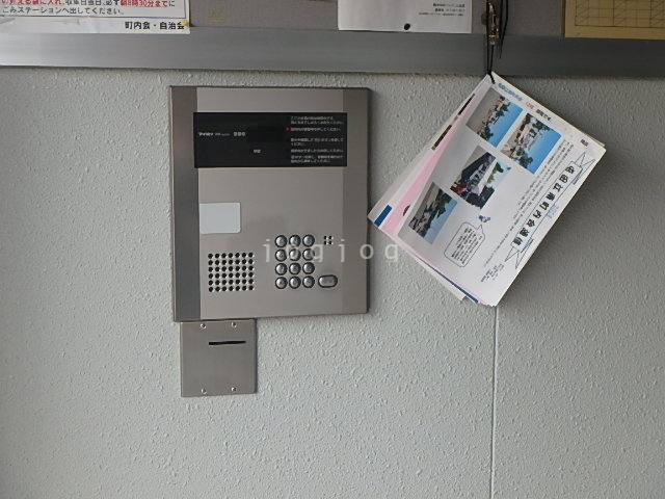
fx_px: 807
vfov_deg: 34.3
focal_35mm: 42
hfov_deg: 44.8
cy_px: 250
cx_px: 332
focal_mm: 7.5
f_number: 5.2
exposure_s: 1/60
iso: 200
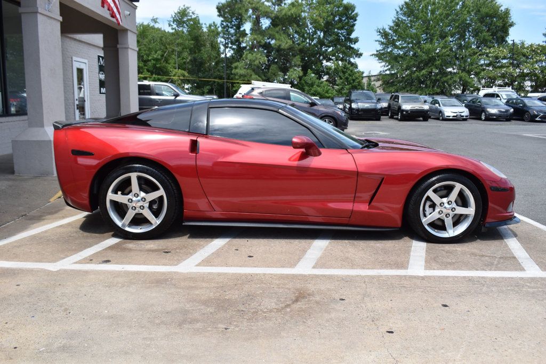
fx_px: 500
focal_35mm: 33
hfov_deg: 57.2
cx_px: 273
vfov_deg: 39.9
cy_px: 182
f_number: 8
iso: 200
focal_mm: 22
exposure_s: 1/400
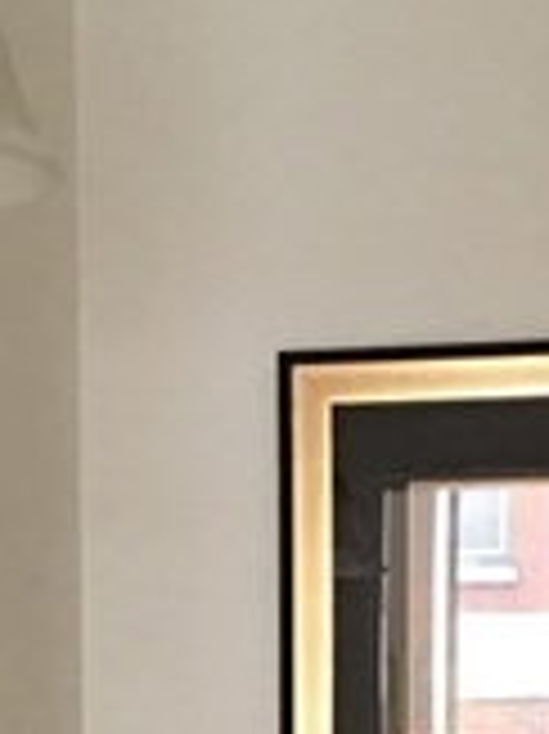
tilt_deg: -4.7
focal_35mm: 137
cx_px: 140
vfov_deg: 13.2
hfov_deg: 10.8
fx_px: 2901
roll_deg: -1.2
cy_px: 1252
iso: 64
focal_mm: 4.15
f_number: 2.2
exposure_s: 1/4
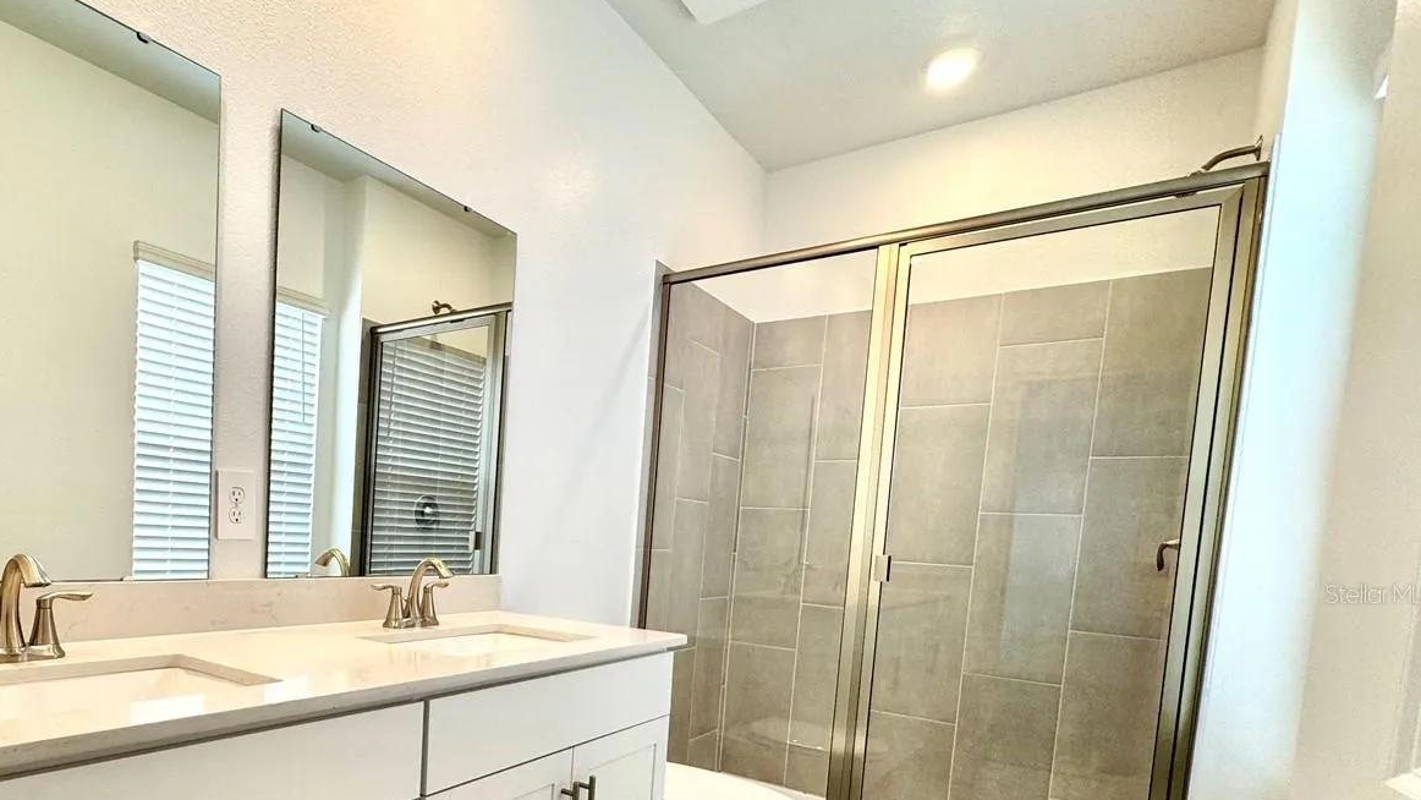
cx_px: 462
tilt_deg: -5.2
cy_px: 593
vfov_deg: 51.5
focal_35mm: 21
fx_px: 791
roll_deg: -3.4
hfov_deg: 80.8
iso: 100
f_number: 2.2
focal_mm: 2.22
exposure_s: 1/120
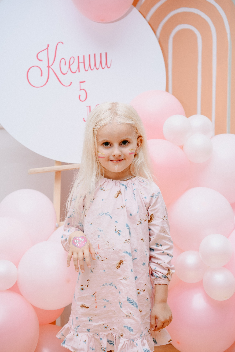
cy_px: 186
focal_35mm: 56
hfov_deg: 24.2
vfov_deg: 35.6
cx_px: 125
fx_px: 548
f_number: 3.5
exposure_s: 1/160
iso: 200
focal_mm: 50
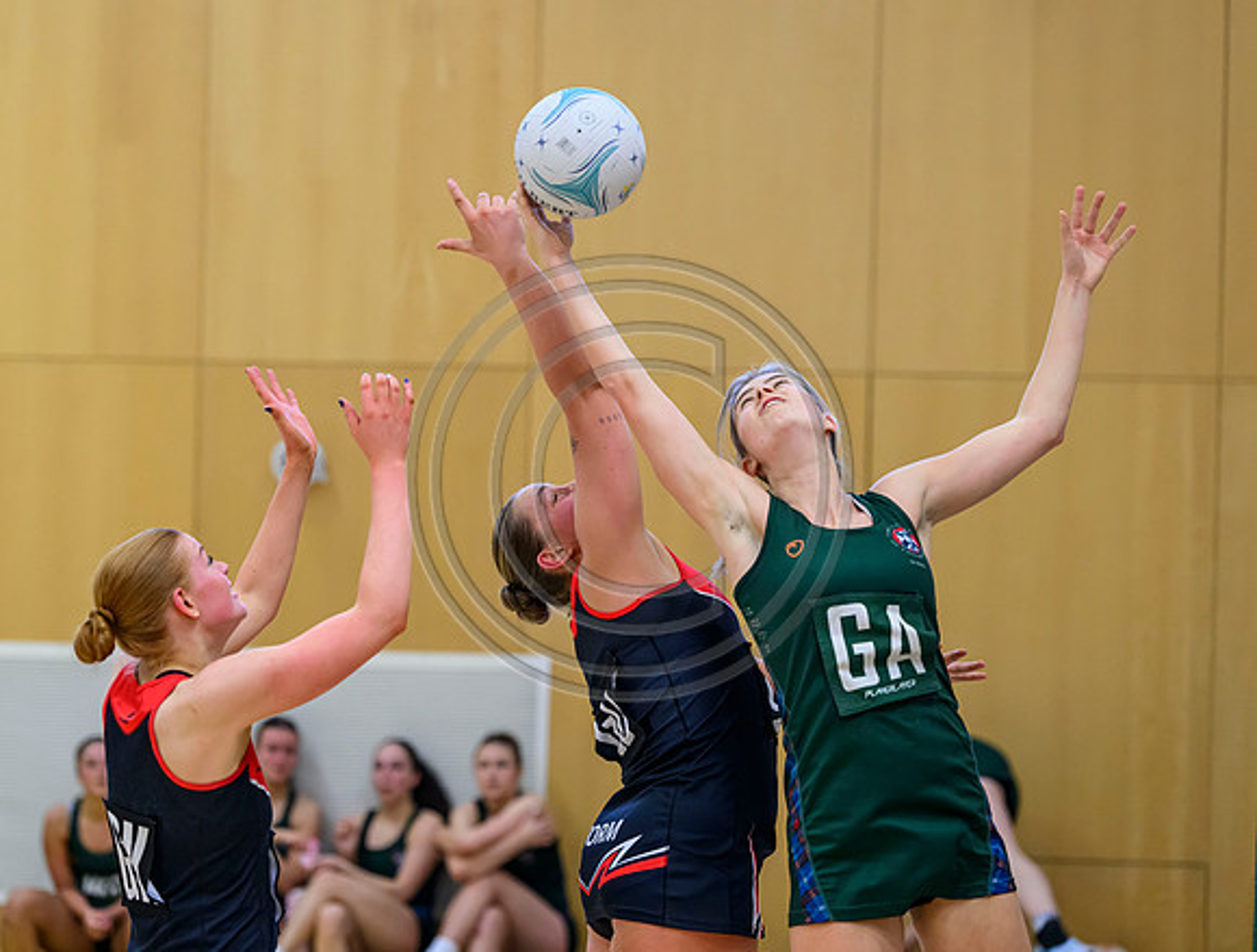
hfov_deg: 13.0
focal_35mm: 151
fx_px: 5519
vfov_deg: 9.9
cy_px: 460
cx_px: 520
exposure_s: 1/1000
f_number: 3.2
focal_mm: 125
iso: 4000
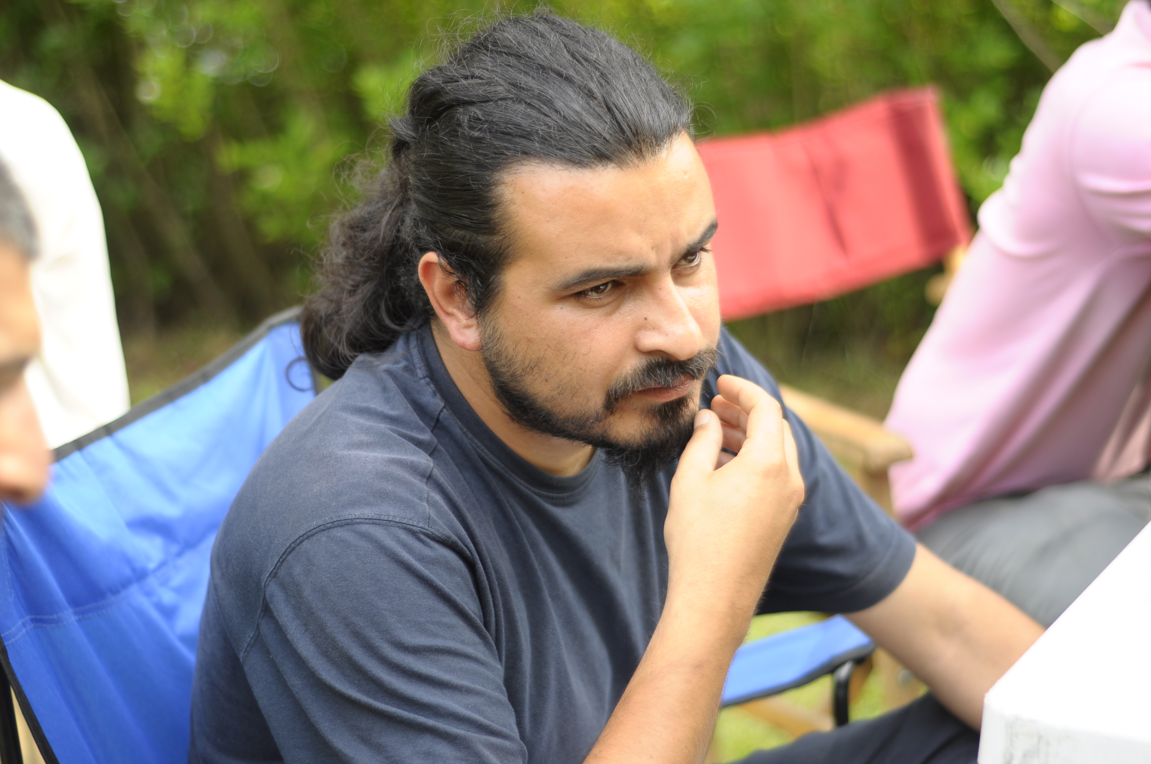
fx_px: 2395
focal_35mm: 75
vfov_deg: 18.1
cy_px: 382
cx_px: 576
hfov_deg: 27.0
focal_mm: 50
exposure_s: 1/400
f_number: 2.2
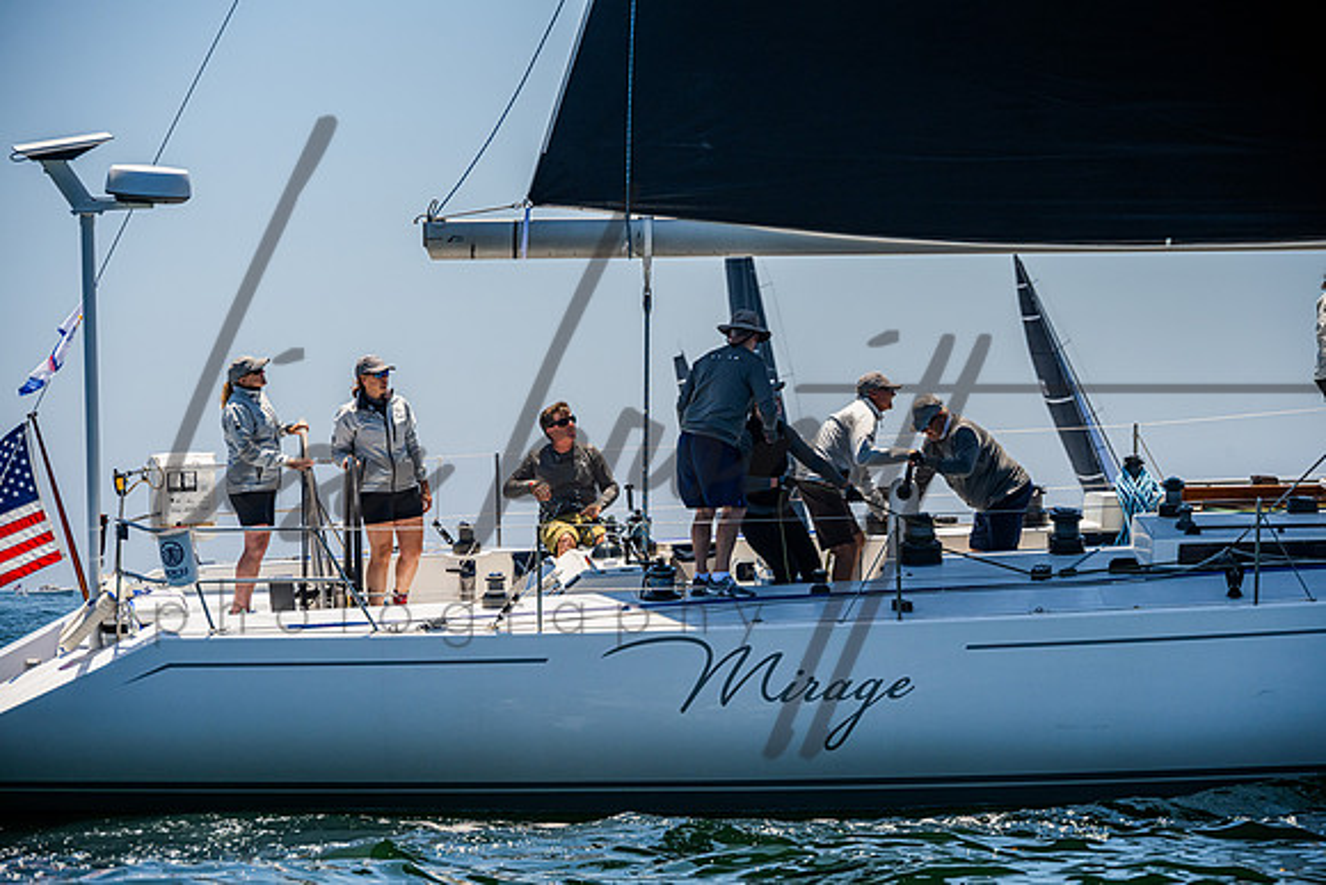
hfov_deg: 12.1
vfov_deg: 8.1
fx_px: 6263
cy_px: 442
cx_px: 663
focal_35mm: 170
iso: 500
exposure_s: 1/2500
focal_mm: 170
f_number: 8
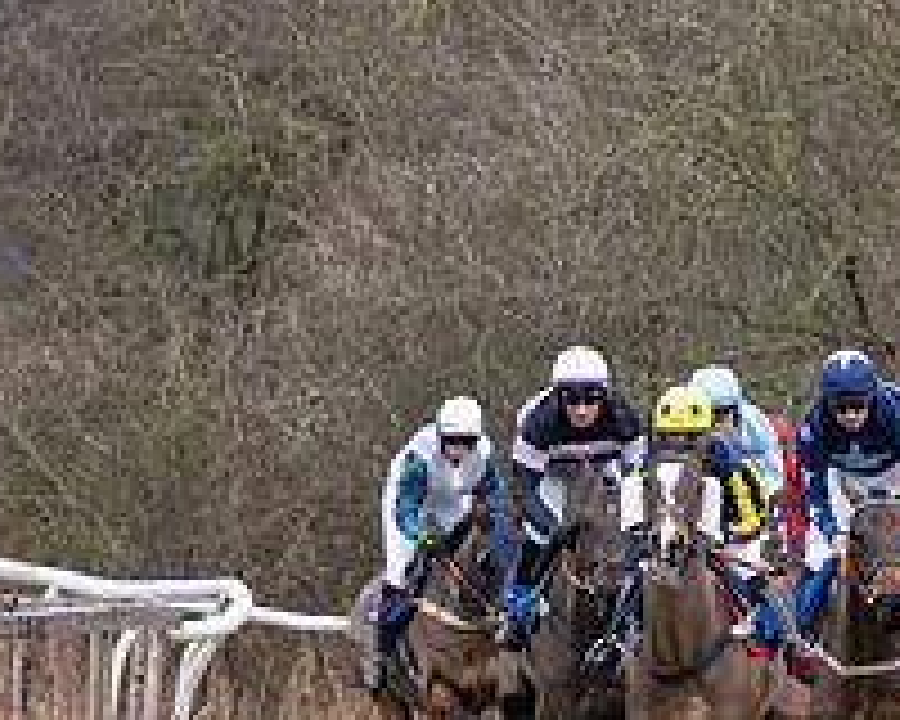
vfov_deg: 1.5
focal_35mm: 1055
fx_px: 28102
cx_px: 743
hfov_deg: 1.8
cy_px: 688
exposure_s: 1/1000
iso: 800
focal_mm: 200
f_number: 4
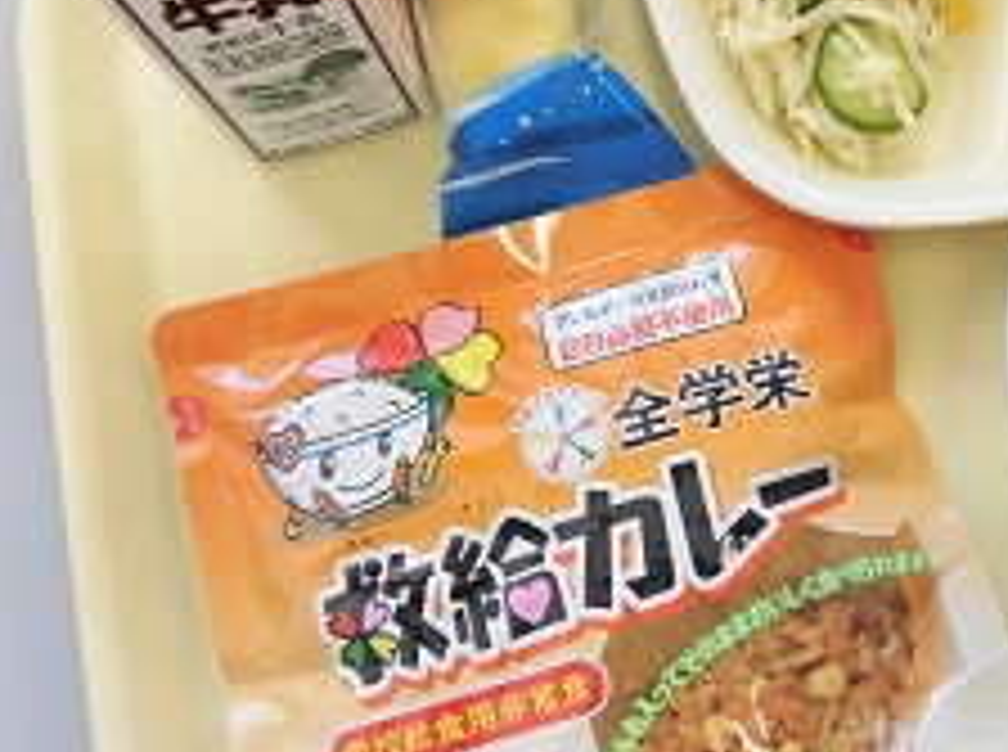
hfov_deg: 41.2
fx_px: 1279
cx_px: 810
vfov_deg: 32.5
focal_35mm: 44
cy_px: 259
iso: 125
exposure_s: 1/80
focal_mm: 4.3
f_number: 3.1
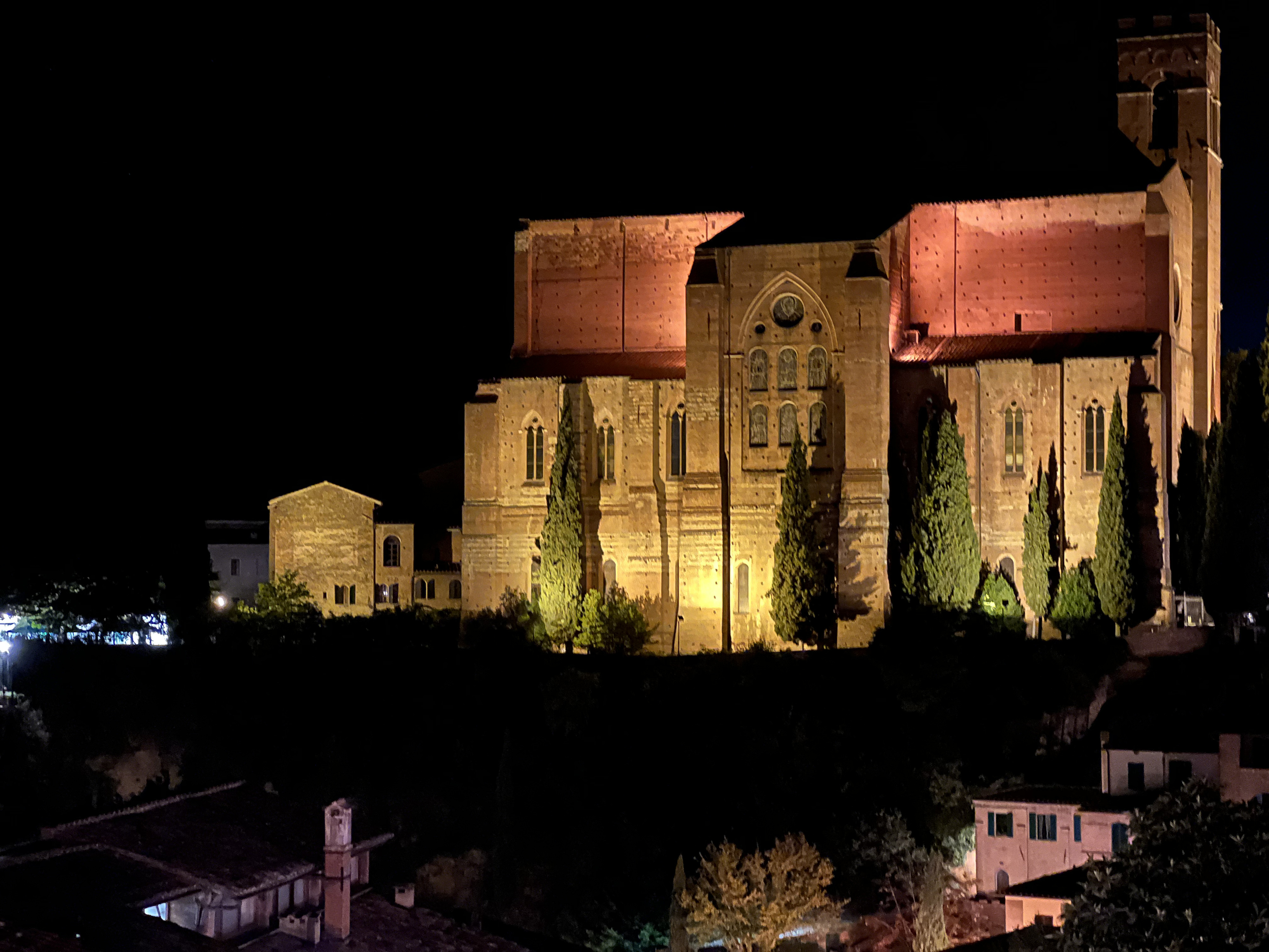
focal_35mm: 77
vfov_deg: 19.1
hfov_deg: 25.3
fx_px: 2823
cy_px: 476
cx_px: 634
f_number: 2.8
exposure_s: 1/2
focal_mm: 9
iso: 500
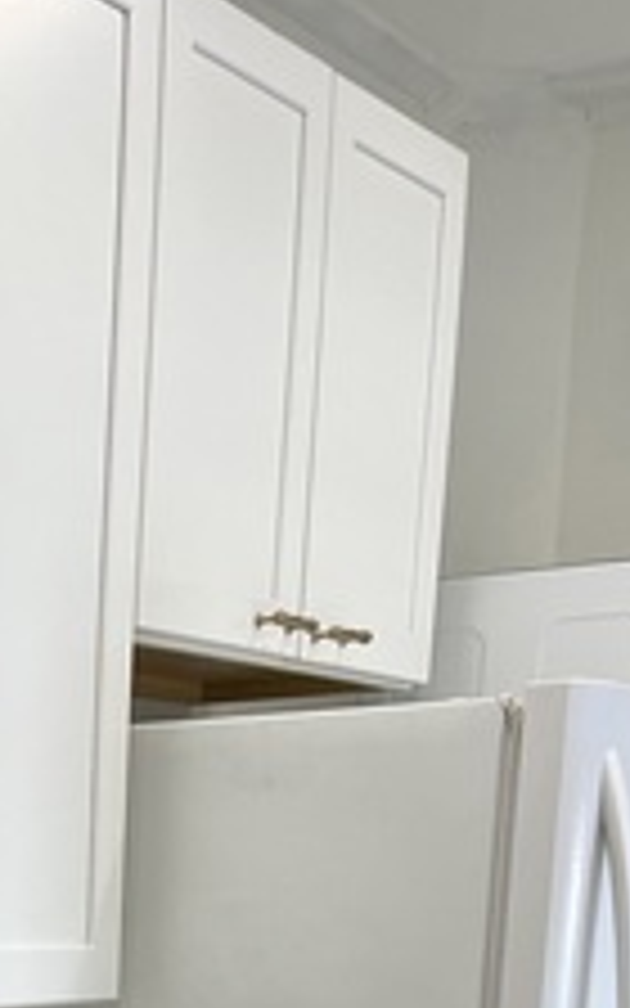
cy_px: 1478
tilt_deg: -17.6
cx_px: -320
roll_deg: +1.7
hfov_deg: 14.8
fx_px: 2253
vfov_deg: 21.5
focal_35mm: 82
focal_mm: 5.1
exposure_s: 1/120
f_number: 1.6
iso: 64
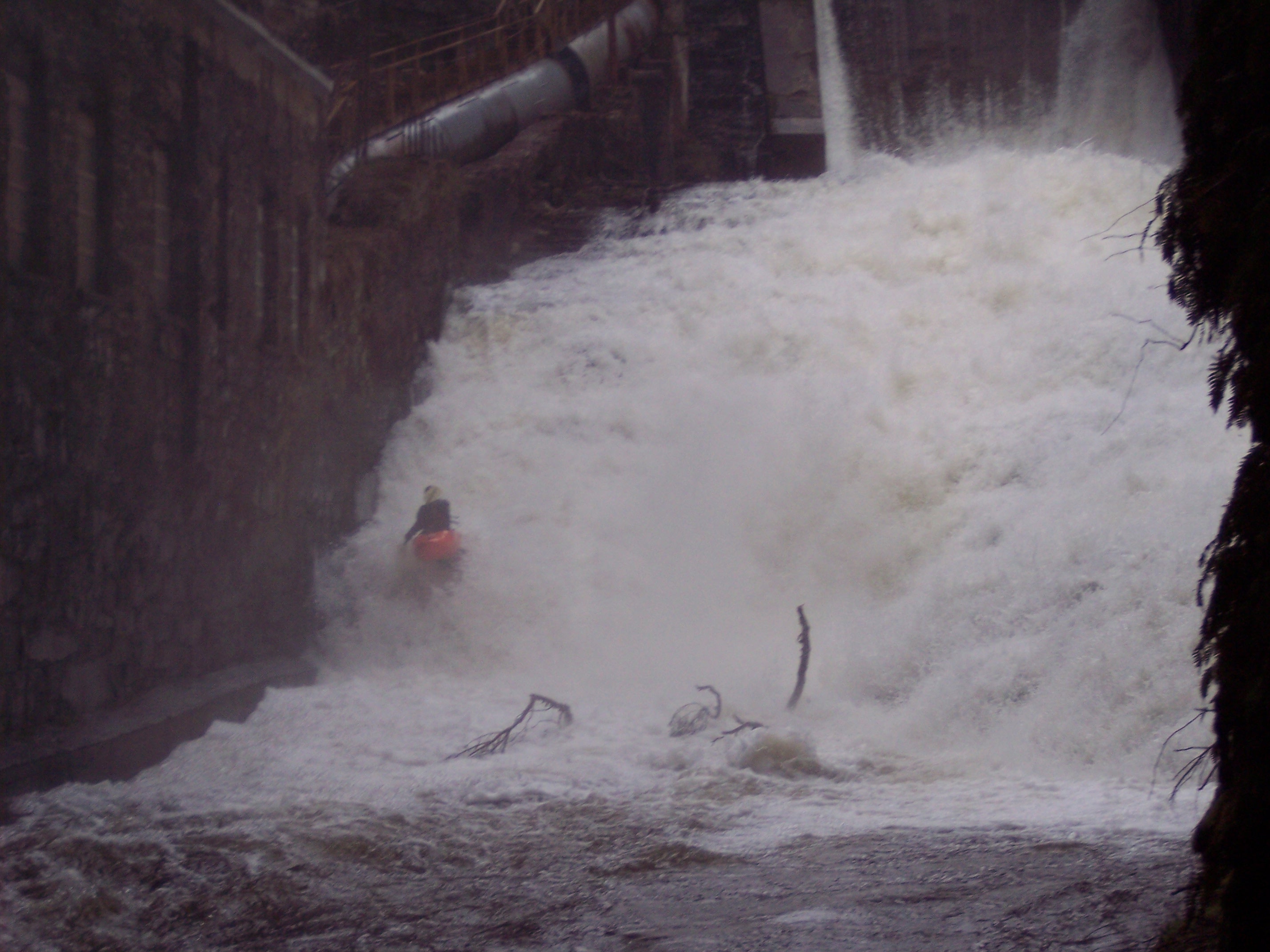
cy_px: 476
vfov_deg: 16.2
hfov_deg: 21.5
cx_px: 635
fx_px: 3339
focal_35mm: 91
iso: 140
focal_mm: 18.7
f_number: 4.1
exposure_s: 1/250
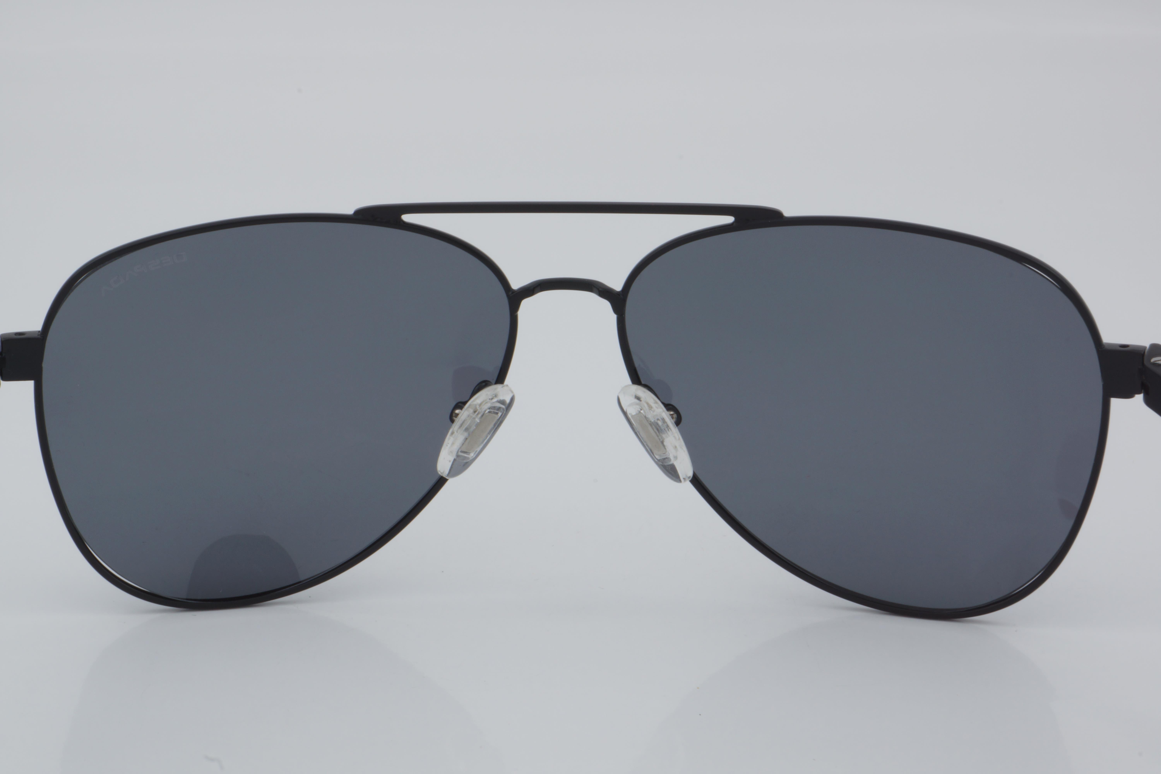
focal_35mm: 75
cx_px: 580
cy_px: 387
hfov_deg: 27.0
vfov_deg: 18.2
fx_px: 2419
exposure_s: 1/4
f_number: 32
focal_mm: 50
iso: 100
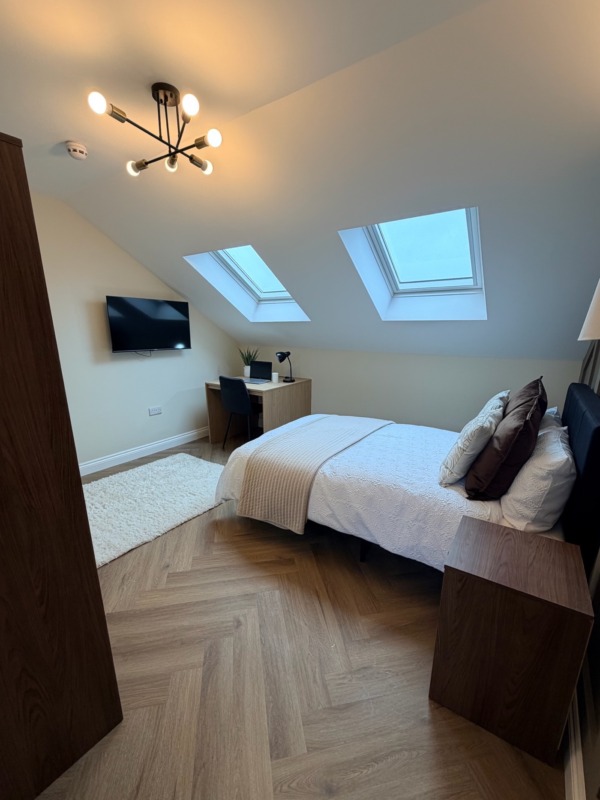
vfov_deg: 98.1
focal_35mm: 15
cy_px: 421
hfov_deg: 81.7
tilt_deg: -15.5
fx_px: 347
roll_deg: -0.4
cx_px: 300
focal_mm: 2.22
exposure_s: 1/100
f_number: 2.2
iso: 80
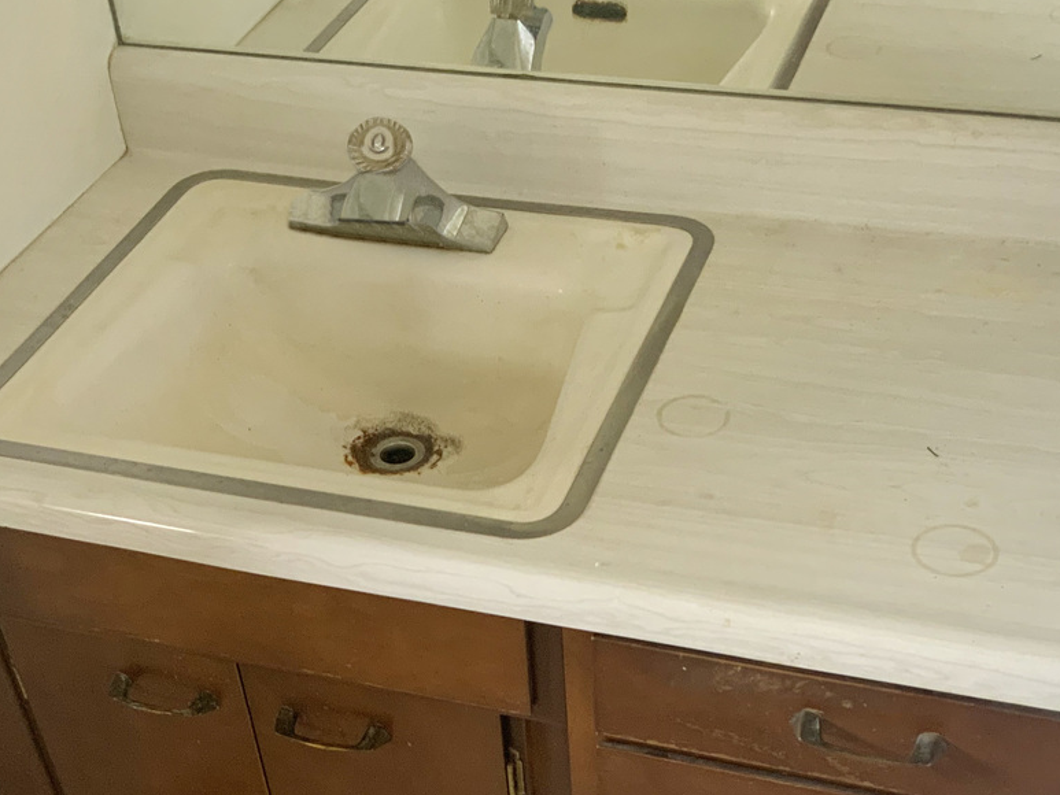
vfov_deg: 26.1
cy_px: 732
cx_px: 518
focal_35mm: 54
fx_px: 1654
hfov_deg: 35.5
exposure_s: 1/60
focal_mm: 3
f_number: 1.8
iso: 125
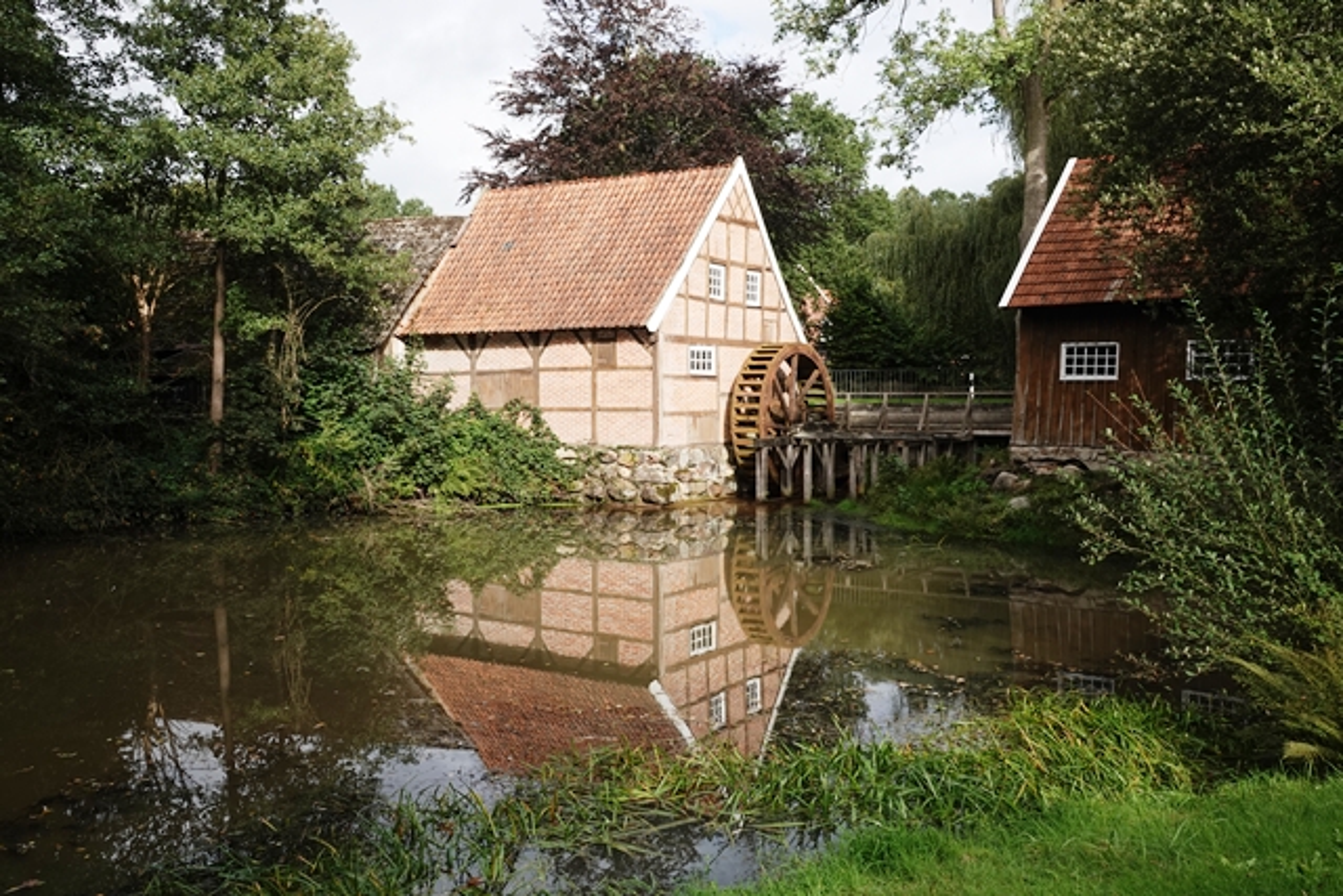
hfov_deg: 60.3
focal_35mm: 31
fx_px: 1157
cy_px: 448
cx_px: 672
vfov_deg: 42.3
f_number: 8
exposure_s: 1/125
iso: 100
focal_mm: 11.26
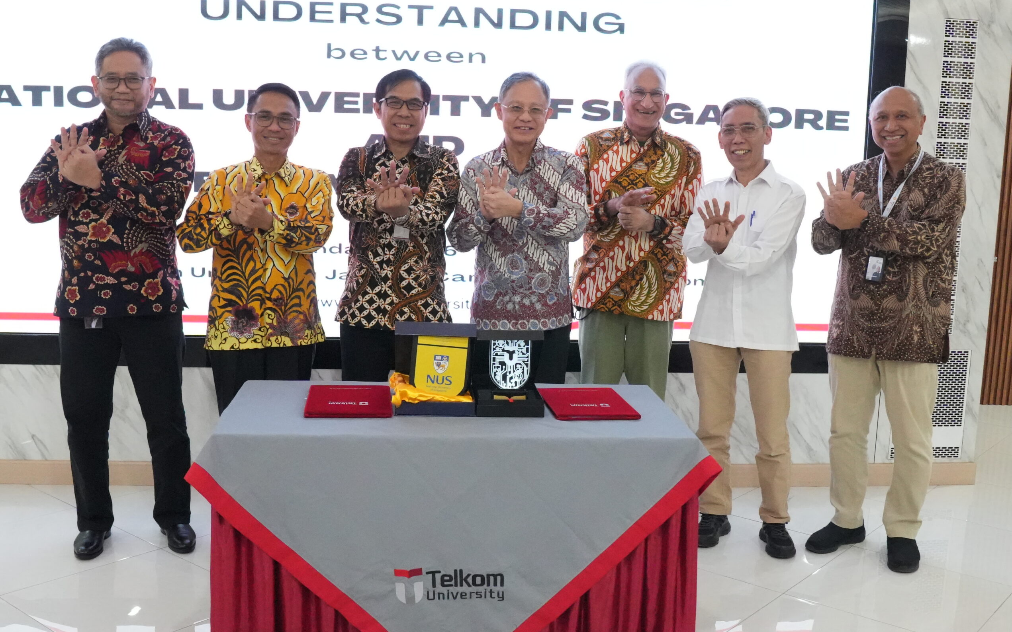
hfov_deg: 51.5
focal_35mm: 38
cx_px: 503
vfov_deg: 33.6
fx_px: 1048
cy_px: 323
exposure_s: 1/125
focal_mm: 25
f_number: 5.6
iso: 12800
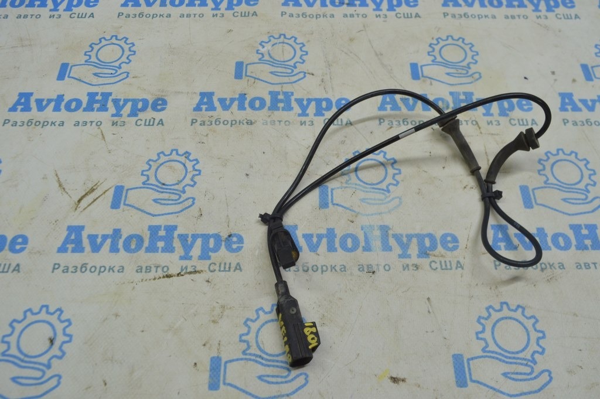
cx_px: 300
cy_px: 200
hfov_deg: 59.5
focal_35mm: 32
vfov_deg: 41.6
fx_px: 525
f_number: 7.1
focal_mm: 21
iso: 400
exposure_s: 1/40
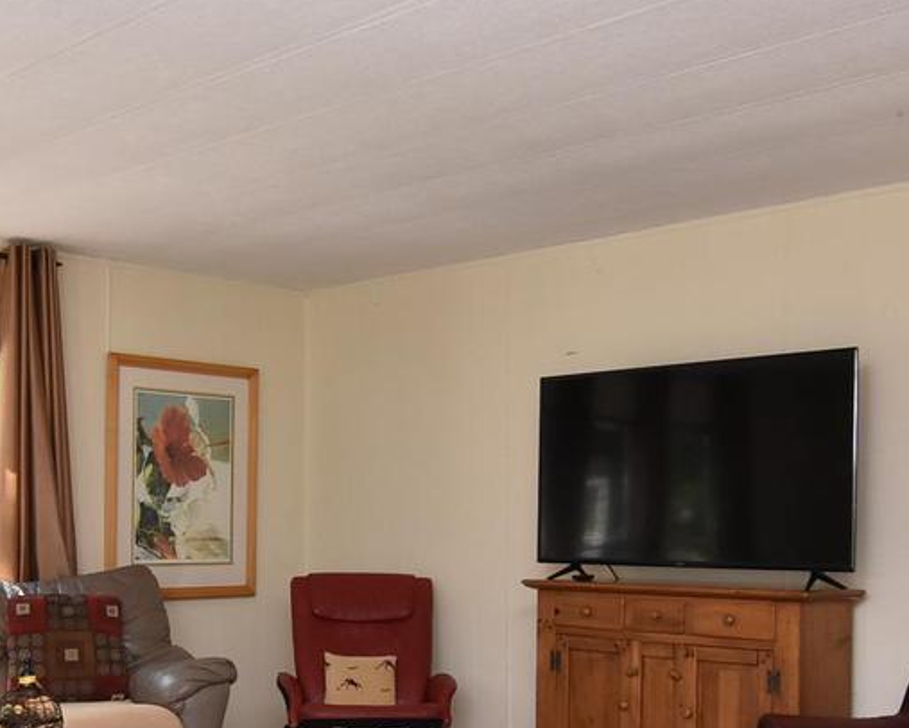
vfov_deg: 31.0
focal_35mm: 48
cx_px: 226
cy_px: 534
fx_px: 1292
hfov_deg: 37.8
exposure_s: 1/80
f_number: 7.1
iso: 800
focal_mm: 12
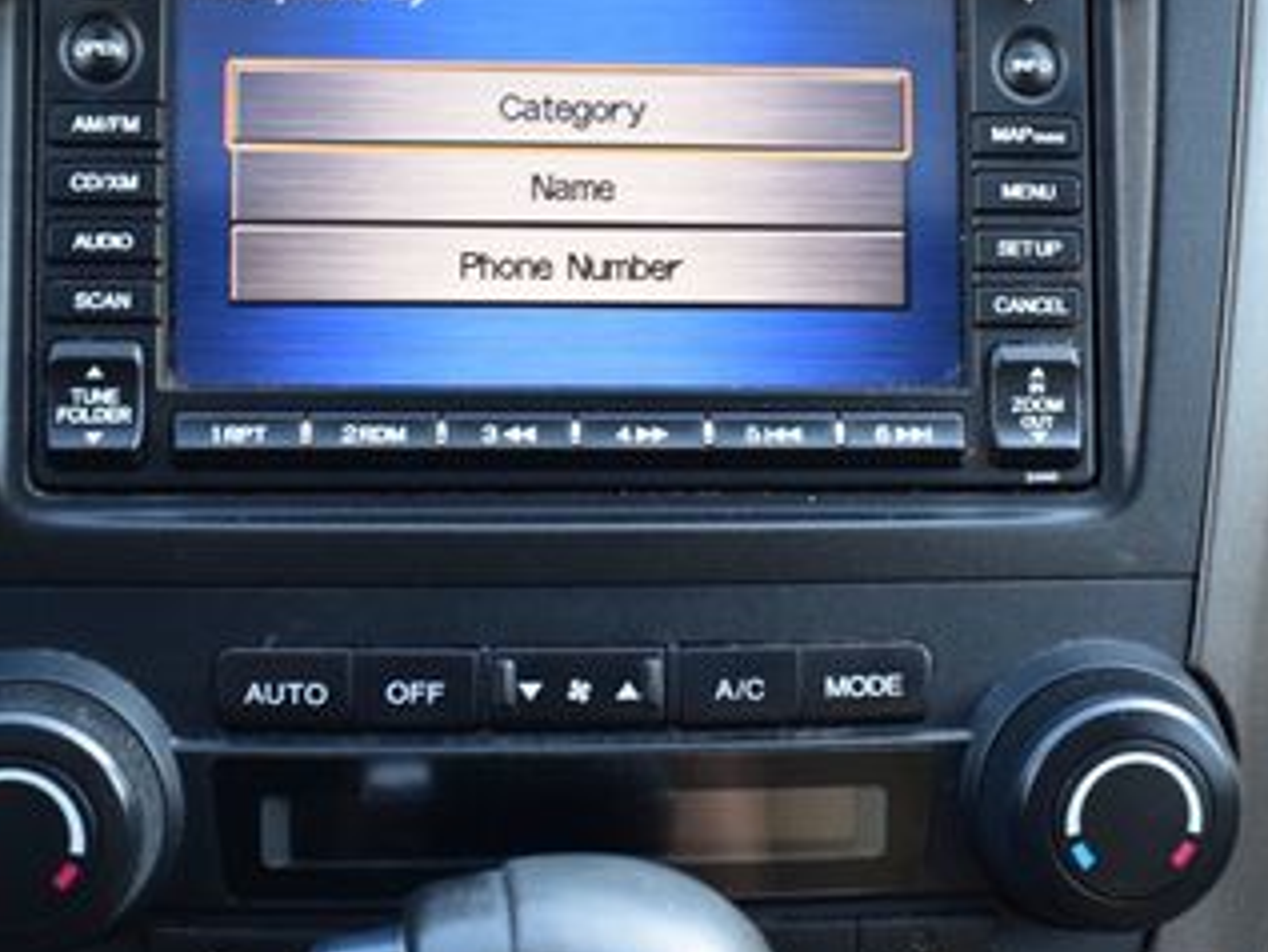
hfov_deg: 30.2
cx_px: 700
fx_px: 2345
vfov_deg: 22.9
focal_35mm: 64
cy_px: 452
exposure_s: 1/20
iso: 400
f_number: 6.3
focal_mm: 22
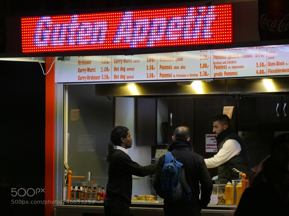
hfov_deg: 8.6
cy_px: 108
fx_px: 1920
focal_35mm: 230
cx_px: 144
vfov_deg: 6.5
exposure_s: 1/250
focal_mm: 115
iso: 1600
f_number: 5.5
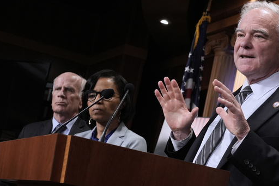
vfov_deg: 15.6
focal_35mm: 88
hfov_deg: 22.4
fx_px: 682
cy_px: 93
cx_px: 264
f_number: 5
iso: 2500
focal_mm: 44
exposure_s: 1/200
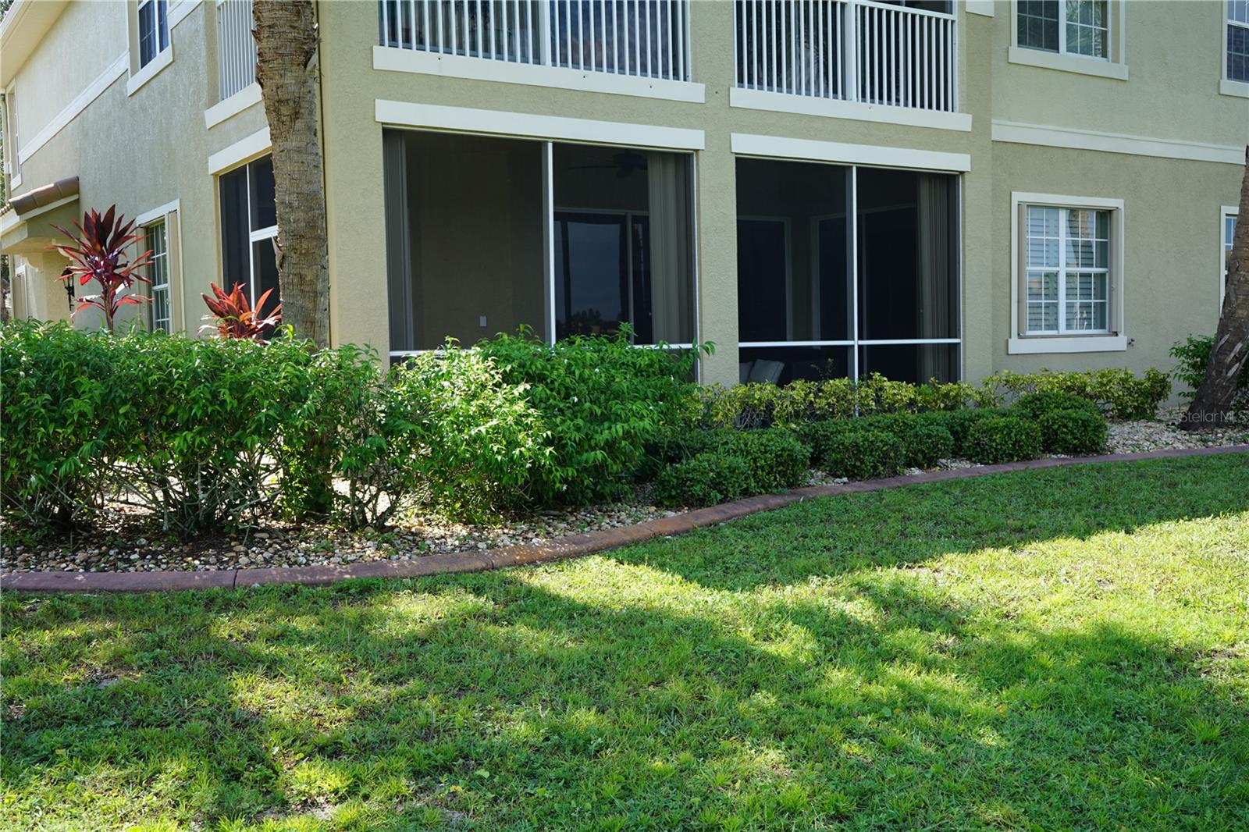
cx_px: 624
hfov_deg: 54.4
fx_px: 1214
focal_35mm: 35
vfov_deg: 37.8
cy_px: 416
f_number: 8
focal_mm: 35
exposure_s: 1/80
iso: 100
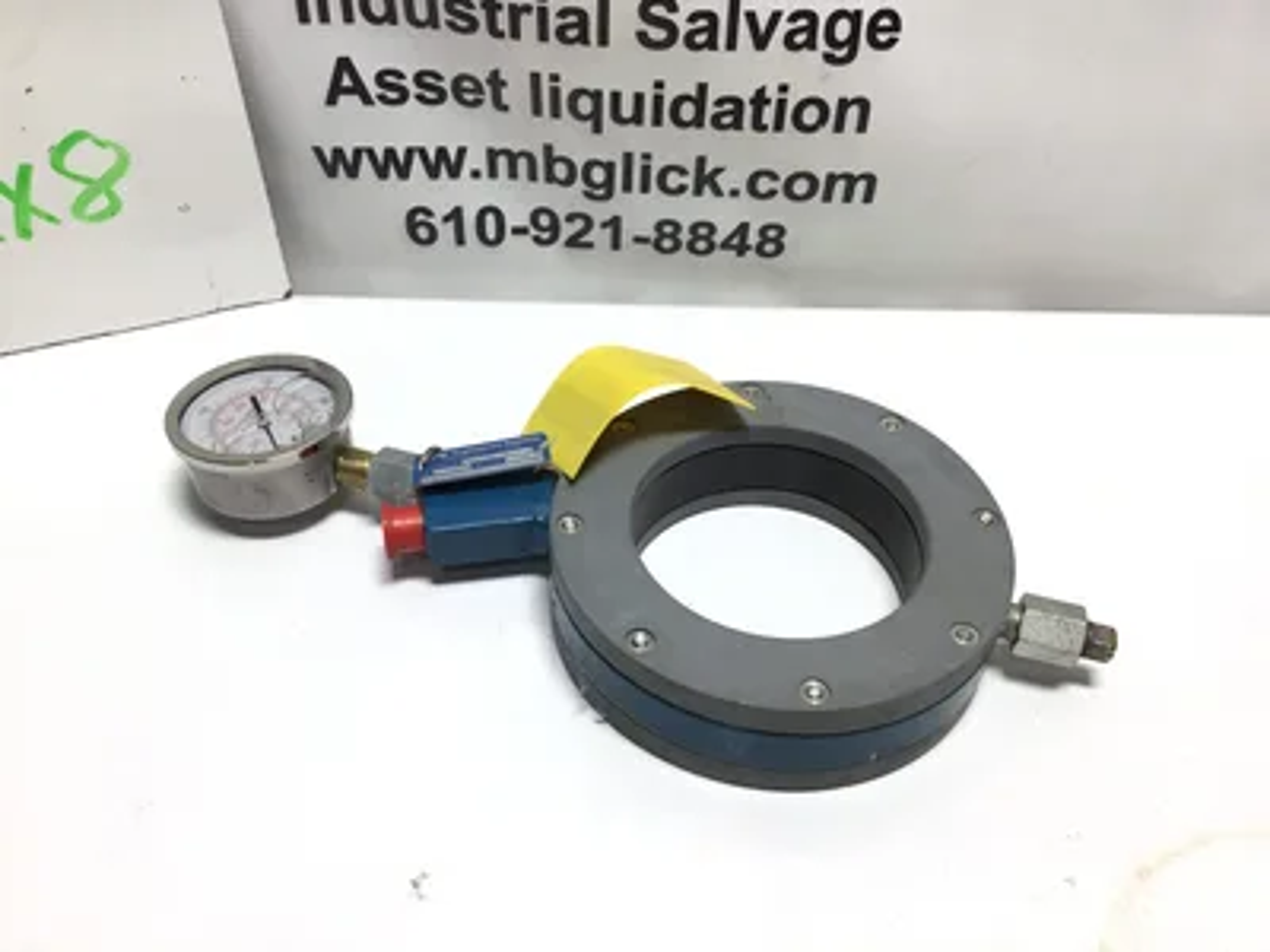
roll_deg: -1.7
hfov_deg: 58.4
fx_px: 1137
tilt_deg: -42.9
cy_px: 476
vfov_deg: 45.4
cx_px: 635
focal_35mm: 31
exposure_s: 1/125
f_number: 2.4
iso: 25
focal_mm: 3.3
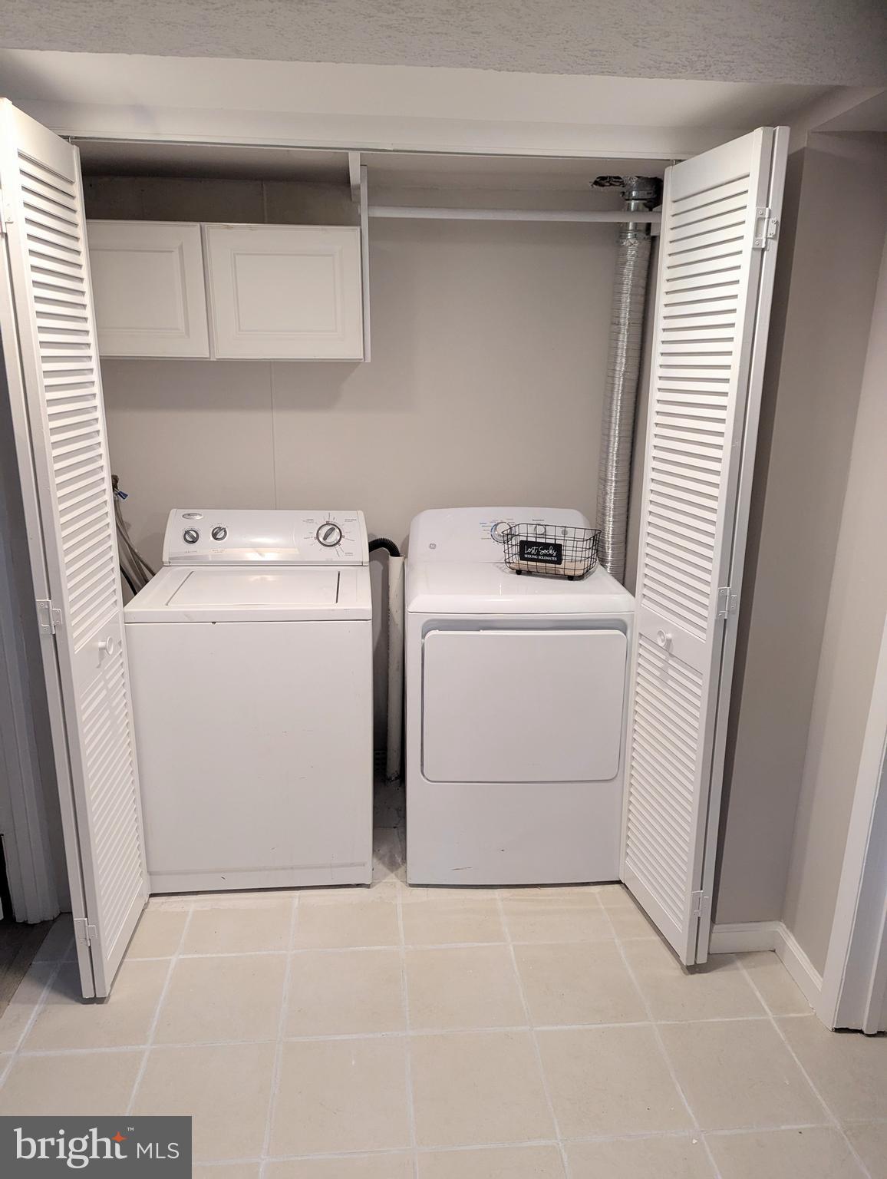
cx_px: 444
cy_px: 590
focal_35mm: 24
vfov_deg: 71.5
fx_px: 818
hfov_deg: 56.9
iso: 642
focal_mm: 6.81
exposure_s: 1/120
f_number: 1.85
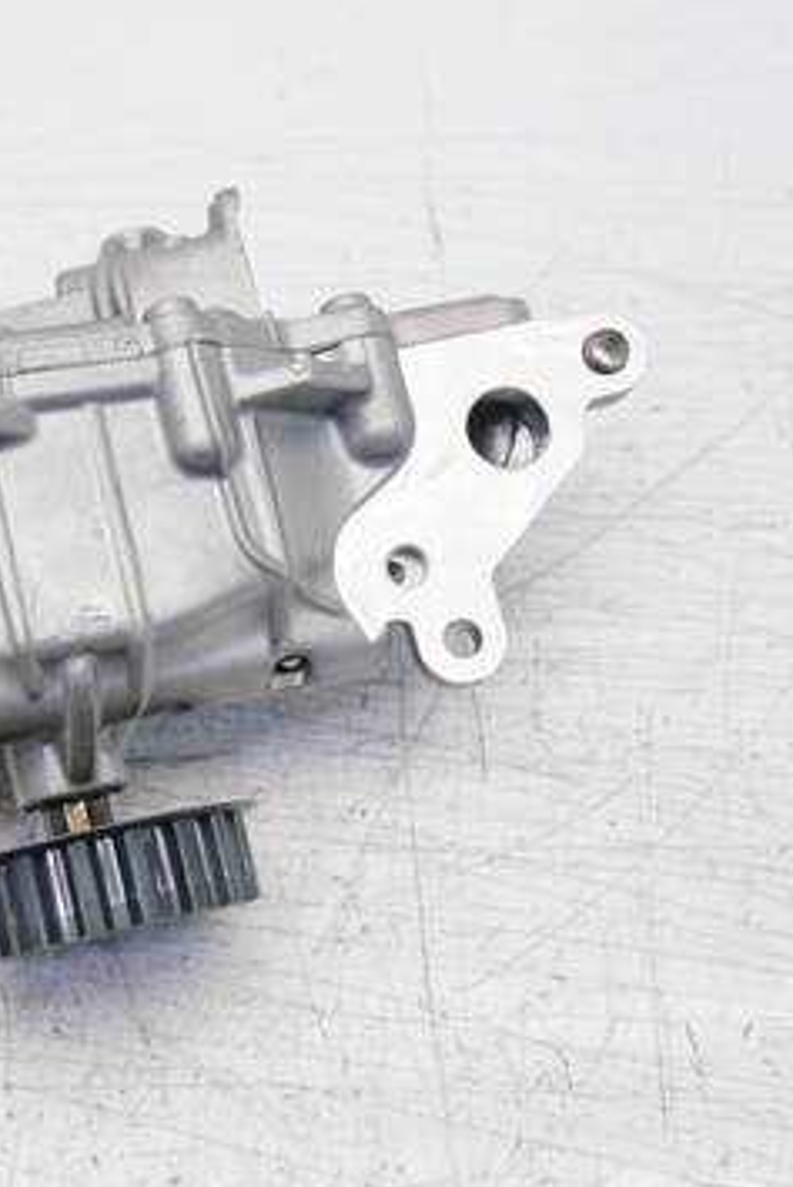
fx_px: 1485
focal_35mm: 45
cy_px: 595
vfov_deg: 43.6
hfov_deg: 29.3
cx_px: 177
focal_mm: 16
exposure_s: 1/100
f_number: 4
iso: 200
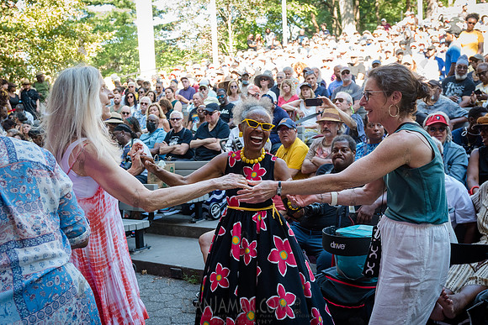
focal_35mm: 45
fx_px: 614
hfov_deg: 43.3
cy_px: 171
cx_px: 219
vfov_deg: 29.7
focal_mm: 31
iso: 1000
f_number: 4
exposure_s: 1/320
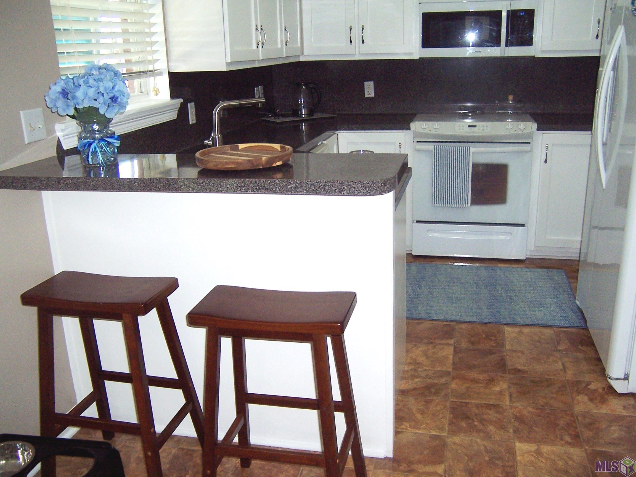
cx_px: 318
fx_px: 606
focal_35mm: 33
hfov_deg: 55.4
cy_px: 238
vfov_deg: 42.9
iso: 140
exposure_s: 1/60
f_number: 2.8
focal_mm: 5.5
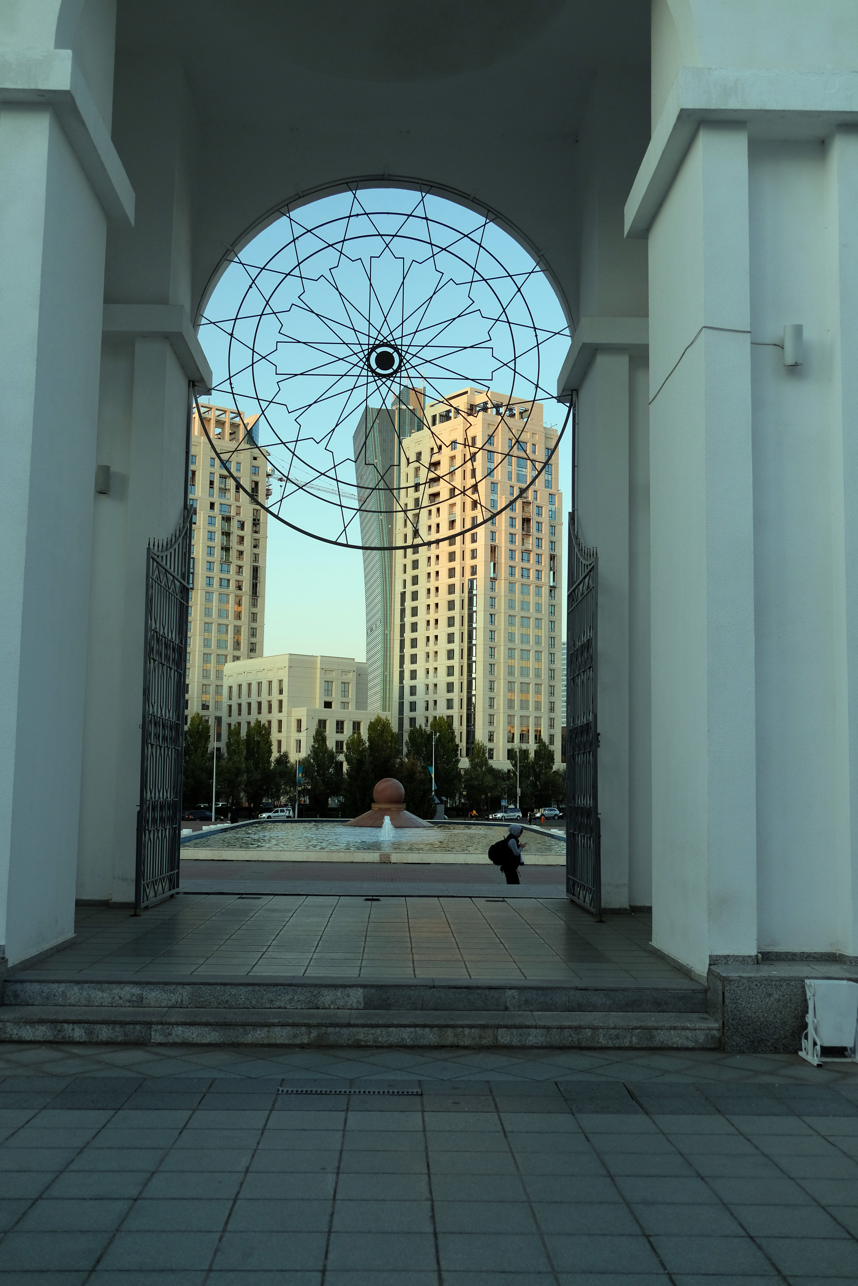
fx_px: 1251
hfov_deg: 37.9
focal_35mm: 35
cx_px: 429
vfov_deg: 54.4
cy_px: 643
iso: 500
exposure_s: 1/60
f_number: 4
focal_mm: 23.3
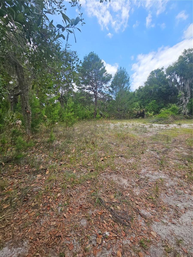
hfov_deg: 89.9
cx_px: 96
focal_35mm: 13
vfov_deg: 106.2
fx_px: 97
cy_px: 128
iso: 50
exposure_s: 1/1232
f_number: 2.2
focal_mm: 2.2
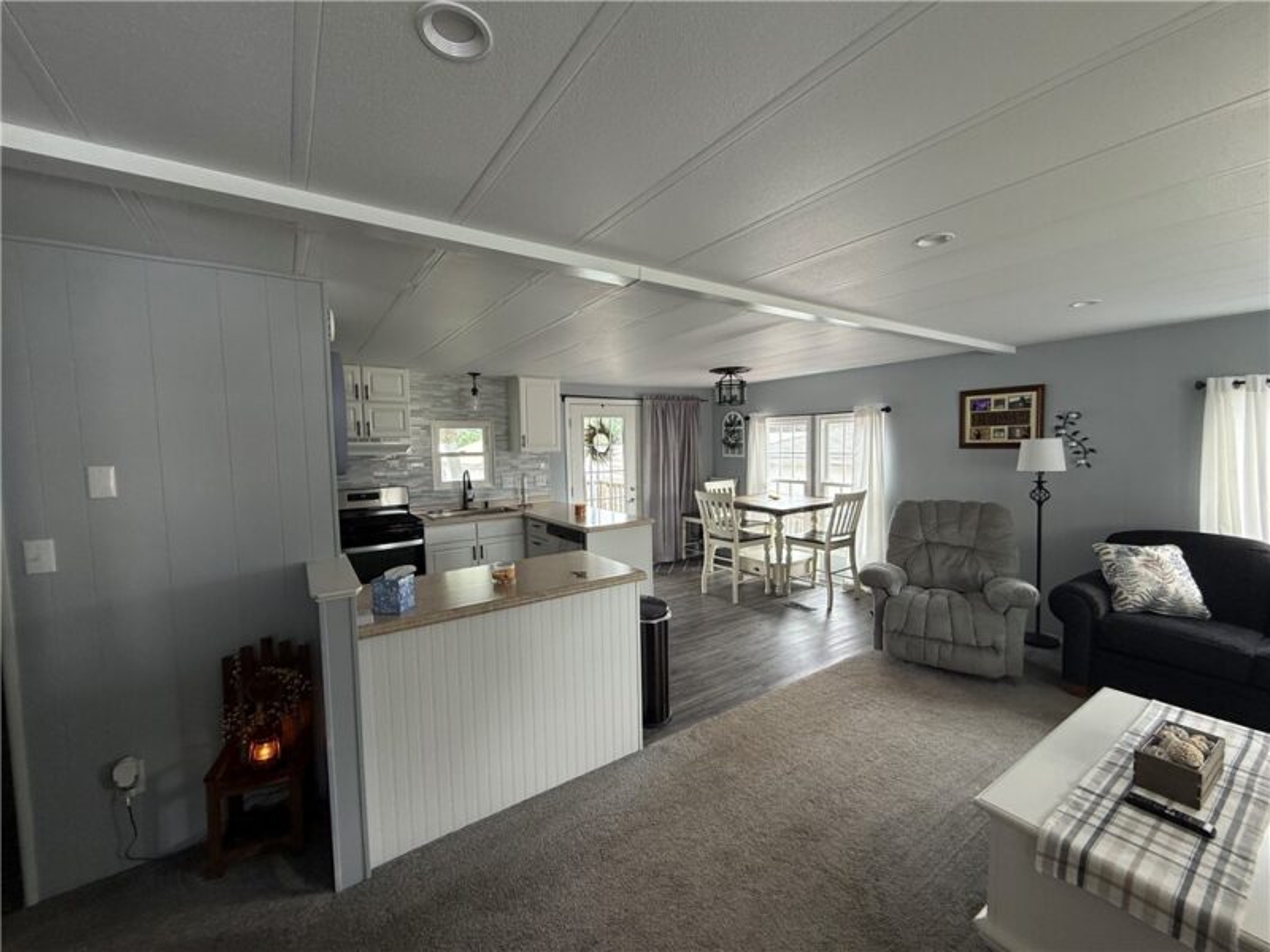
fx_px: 514
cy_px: 476
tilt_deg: -2.5
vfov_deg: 85.7
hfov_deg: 102.1
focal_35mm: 14
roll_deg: +1.0
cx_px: 635
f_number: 2.2
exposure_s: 1/99
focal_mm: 2.22
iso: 100
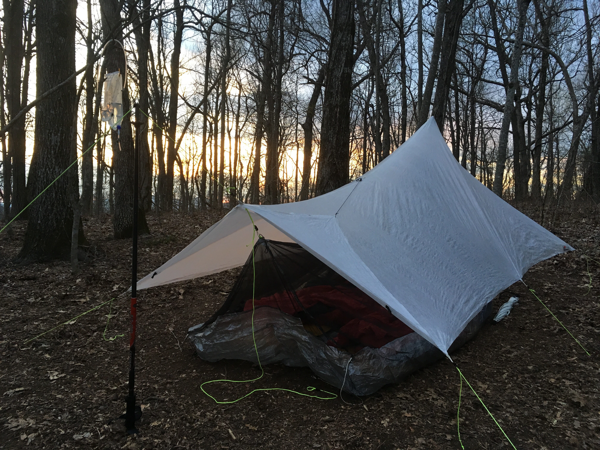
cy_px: 225
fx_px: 503
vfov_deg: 48.2
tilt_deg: -2.4
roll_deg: -3.2
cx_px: 300
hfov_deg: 61.7
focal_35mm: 29
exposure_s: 1/30
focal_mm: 4.15
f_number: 2.2
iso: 40
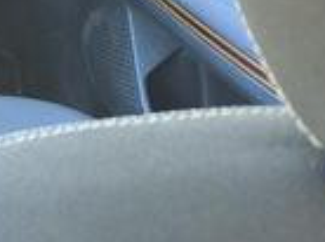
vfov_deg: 12.4
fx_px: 1022
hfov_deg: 14.2
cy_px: -189
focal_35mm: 109
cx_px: -379
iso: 640
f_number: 1.65
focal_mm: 6.14
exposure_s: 1/120
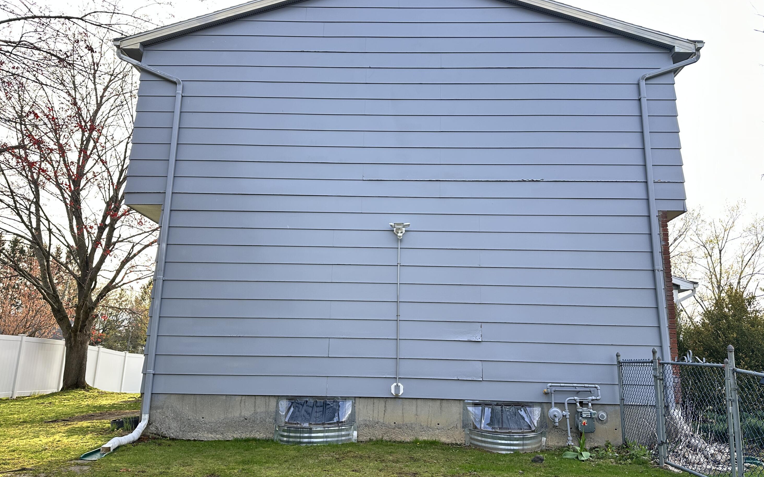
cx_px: 387
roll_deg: -1.0
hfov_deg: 70.4
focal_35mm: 26
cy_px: 244
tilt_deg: +11.4
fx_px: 541
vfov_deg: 47.6
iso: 80
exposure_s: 1/251
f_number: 1.78
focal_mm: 6.86
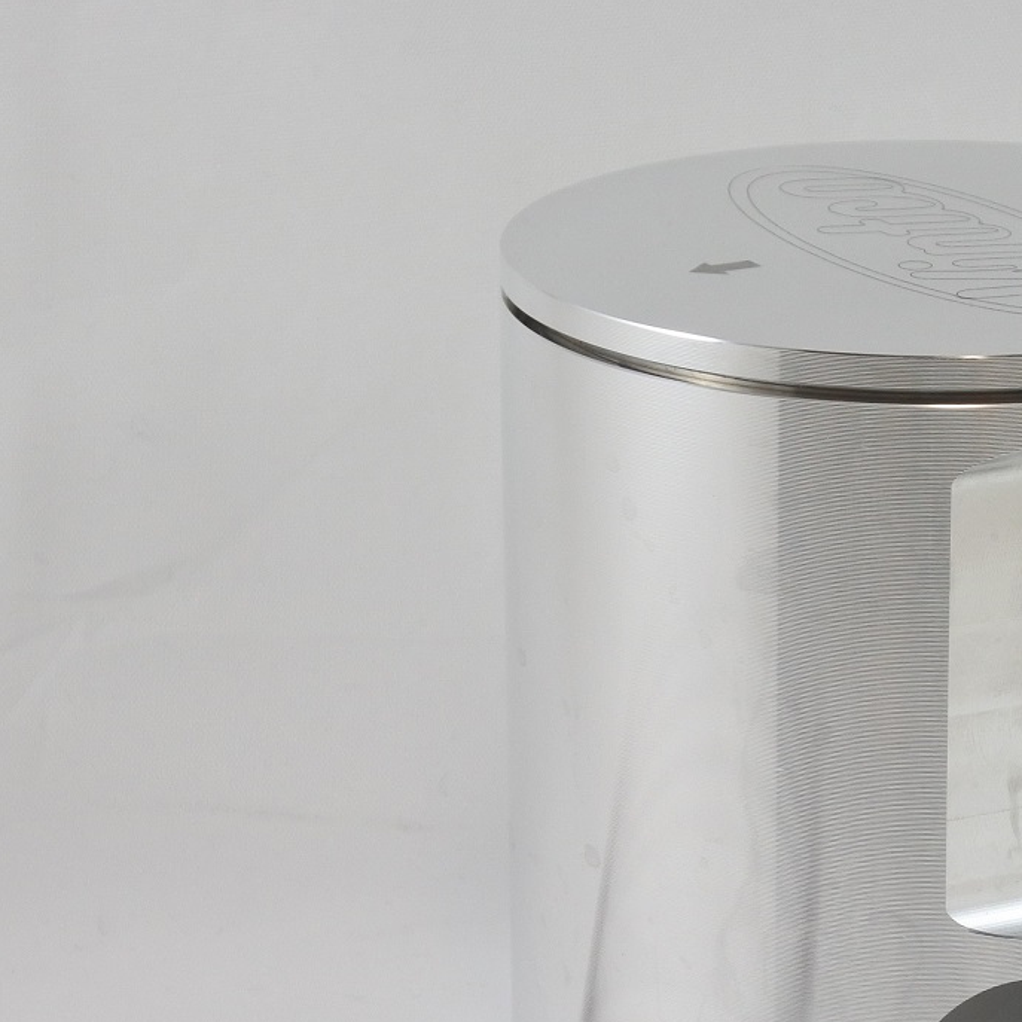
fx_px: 4409
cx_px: 927
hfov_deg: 13.1
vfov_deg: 13.2
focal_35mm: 132
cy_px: 815
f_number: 4.8
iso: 400
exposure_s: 1/160
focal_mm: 21.4
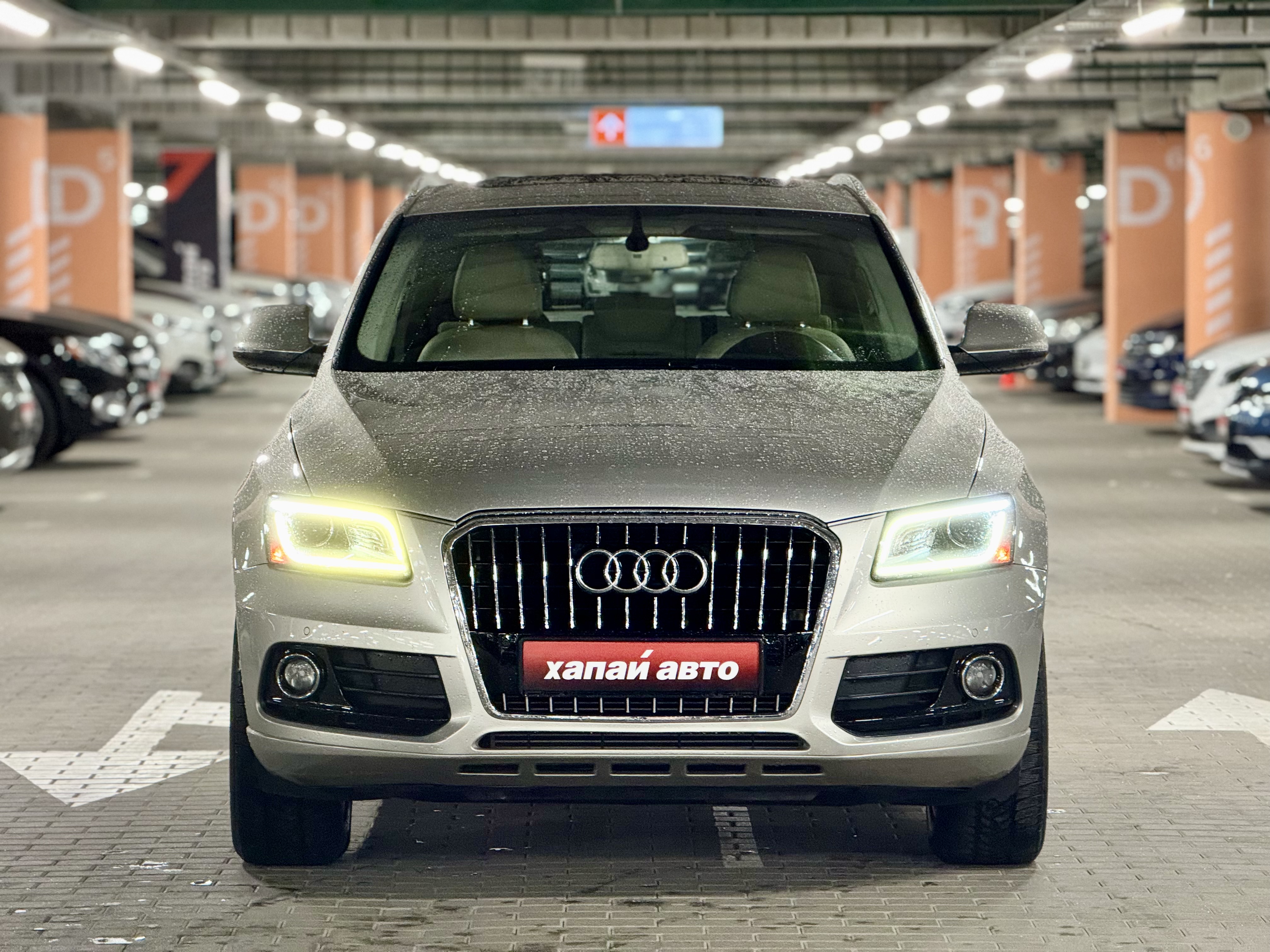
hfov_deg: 16.4
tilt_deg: -2.4
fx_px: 4403
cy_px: 476
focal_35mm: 120
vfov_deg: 12.3
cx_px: 635
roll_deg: +0.3
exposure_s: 1/49
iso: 640
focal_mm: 15.66
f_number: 2.8
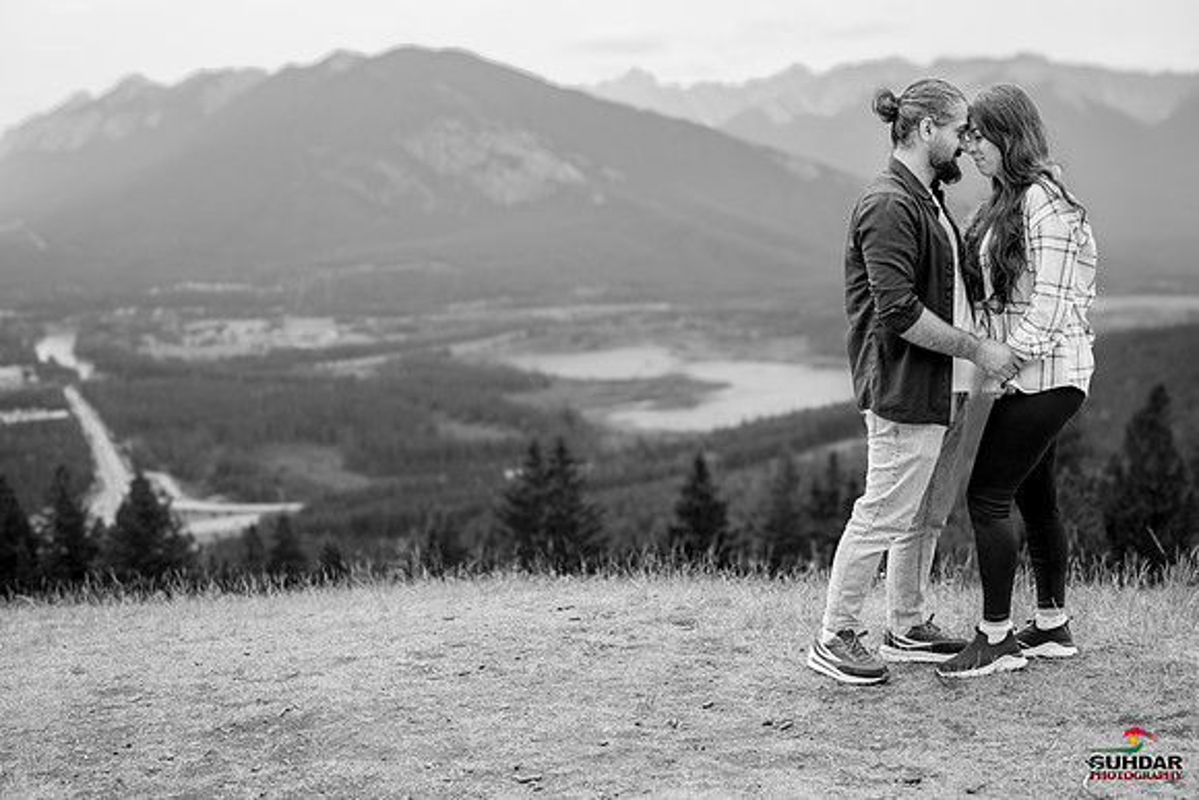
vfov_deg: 37.9
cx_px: 600
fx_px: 1166
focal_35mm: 35
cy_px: 400
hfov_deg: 54.4
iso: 200
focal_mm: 35
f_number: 2.8
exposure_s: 1/2500
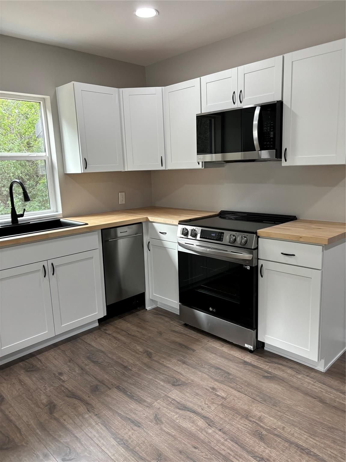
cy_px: 231
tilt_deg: -12.5
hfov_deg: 53.1
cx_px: 173
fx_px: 347
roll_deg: +1.2
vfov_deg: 67.3
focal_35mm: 26
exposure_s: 1/120
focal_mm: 5.96
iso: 125
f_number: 1.6
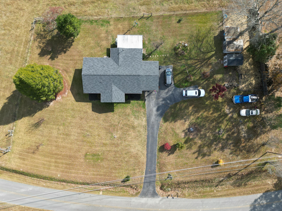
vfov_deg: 56.8
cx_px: 141
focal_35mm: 24
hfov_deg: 71.6
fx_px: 196
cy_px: 106
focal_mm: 6.72
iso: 100
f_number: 1.7
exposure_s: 1/1250
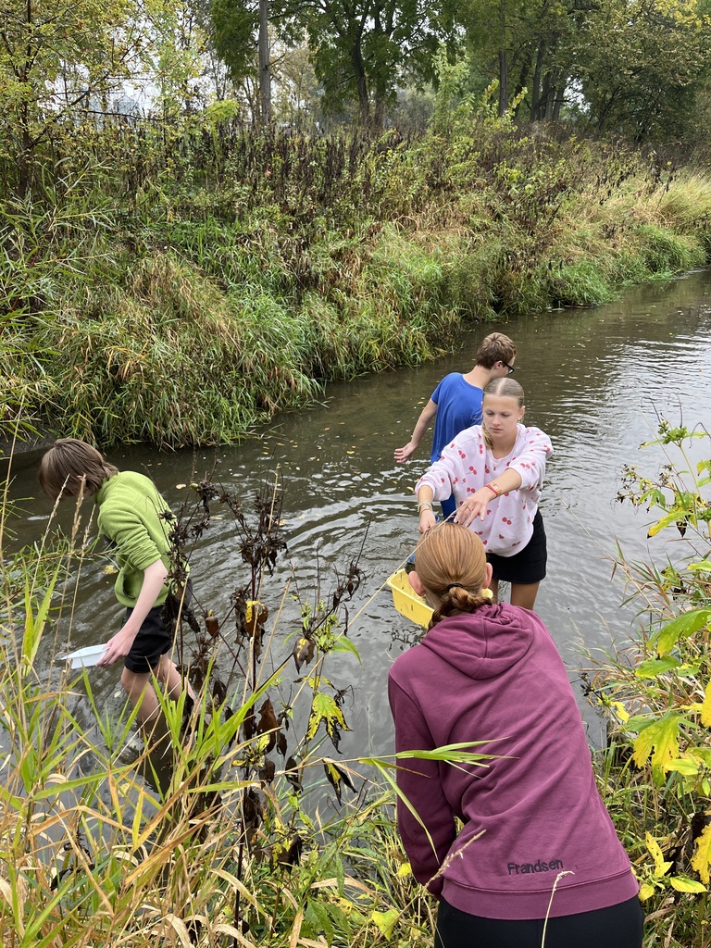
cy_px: 474
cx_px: 356
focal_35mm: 26
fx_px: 712
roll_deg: +1.3
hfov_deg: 53.1
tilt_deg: -23.0
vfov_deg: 67.3
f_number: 1.6
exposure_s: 1/169
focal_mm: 5.1
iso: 40
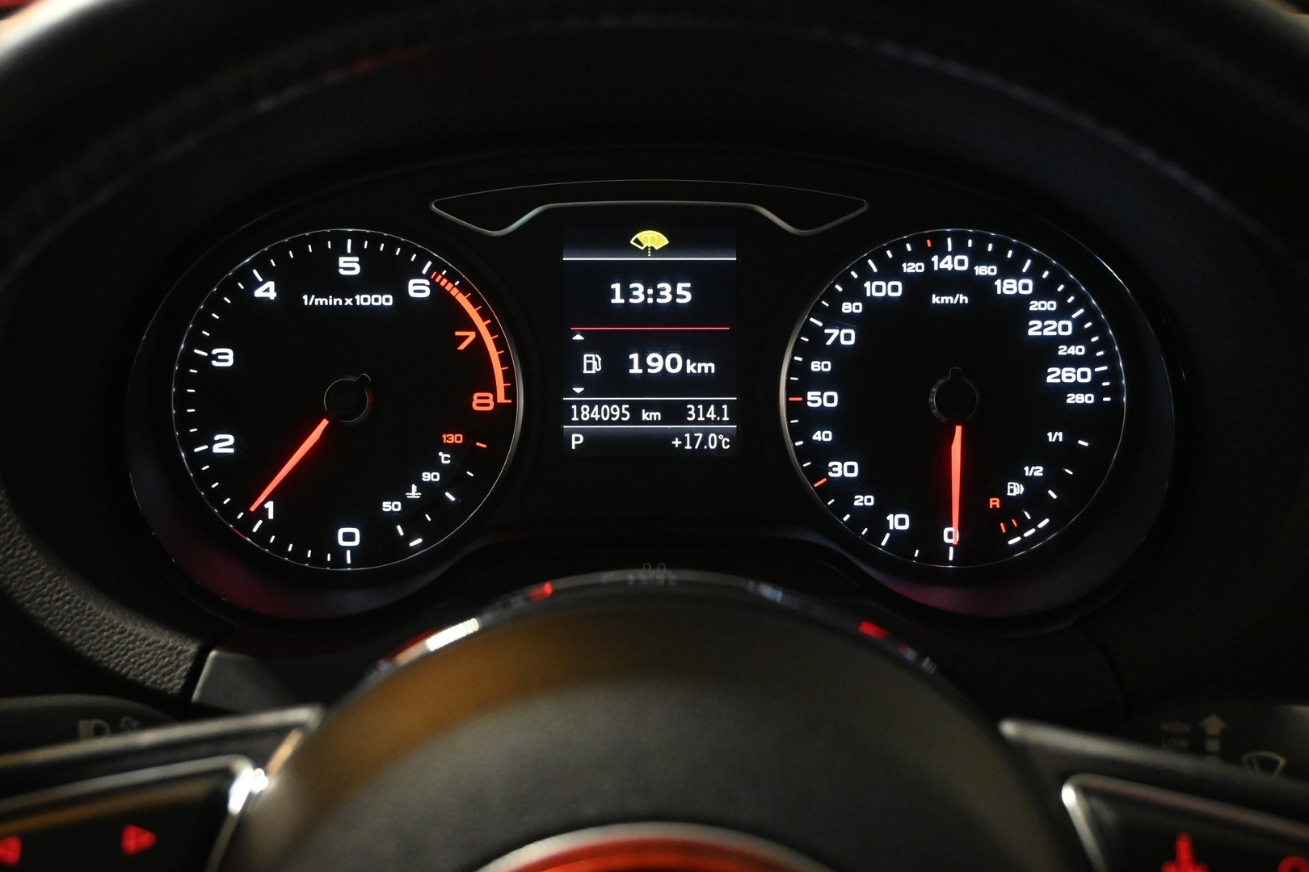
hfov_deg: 46.4
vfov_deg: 31.9
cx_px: 654
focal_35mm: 42
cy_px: 436
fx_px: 1527
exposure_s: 1/80
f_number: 5
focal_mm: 28
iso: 6400
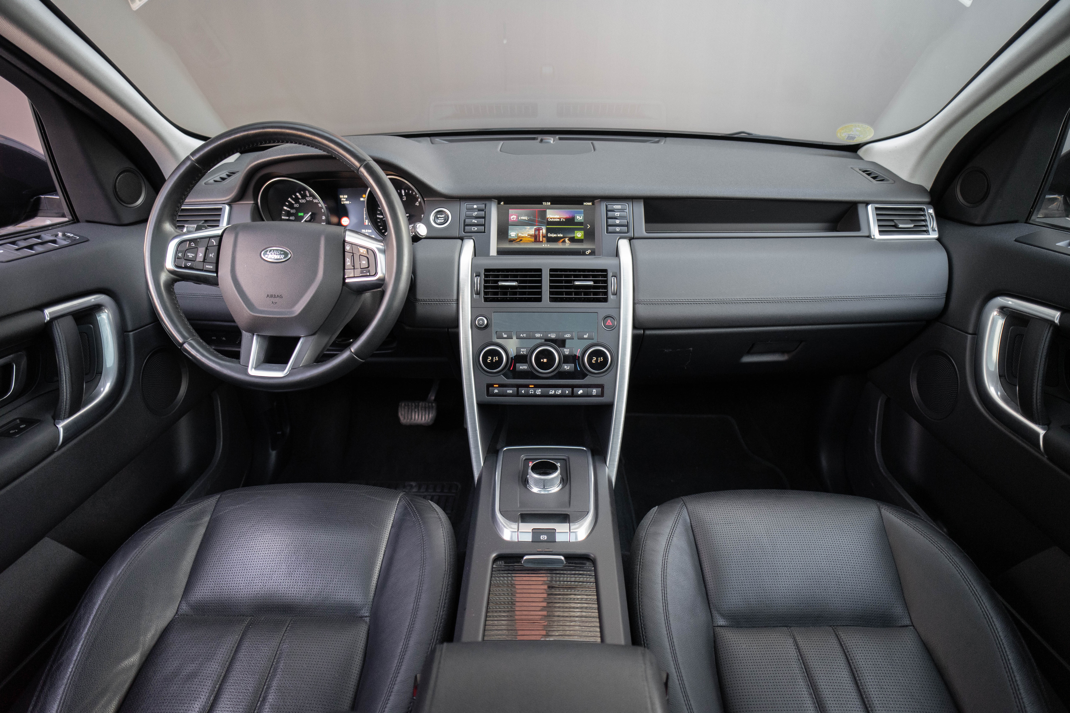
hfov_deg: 90.0
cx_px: 535
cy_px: 356
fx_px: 535
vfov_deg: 67.4
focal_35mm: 18
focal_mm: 18
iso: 1250
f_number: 2.8
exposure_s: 1/80
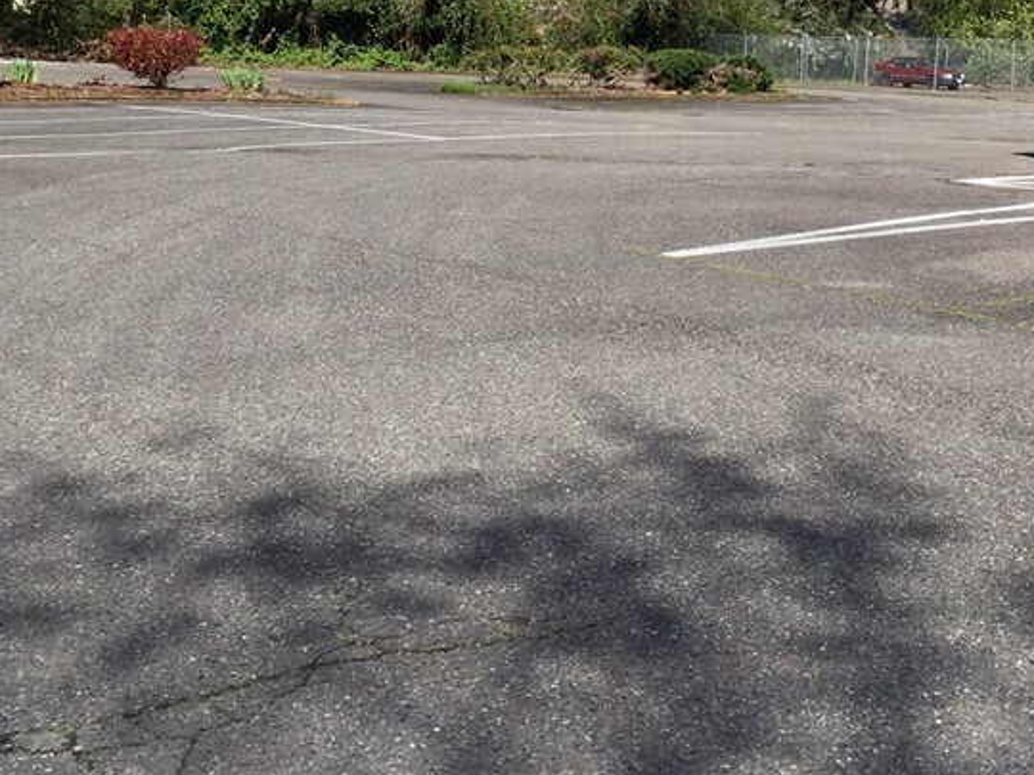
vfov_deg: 25.9
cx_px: 628
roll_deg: -3.5
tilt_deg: -1.7
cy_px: 117
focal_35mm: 55
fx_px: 1643
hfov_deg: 34.8
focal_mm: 4.15
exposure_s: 1/1582
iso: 32
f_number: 2.2
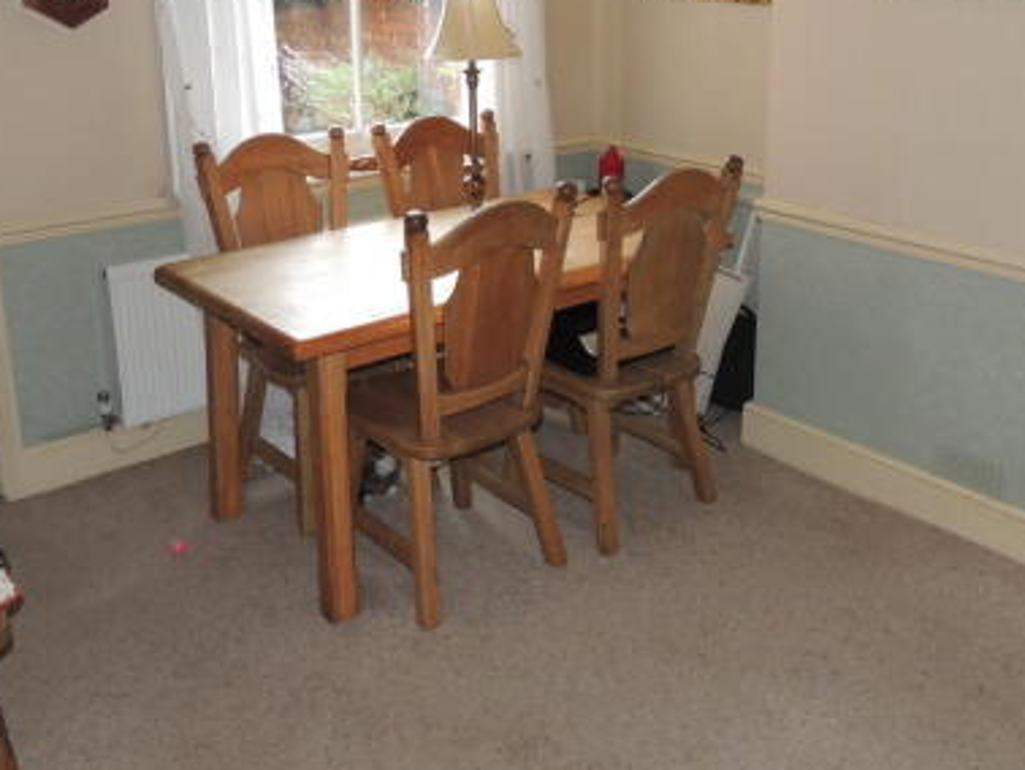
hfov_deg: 50.0
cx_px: 576
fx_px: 1096
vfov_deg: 38.0
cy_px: 226
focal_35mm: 37
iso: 200
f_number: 3
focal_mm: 4.3
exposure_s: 1/30
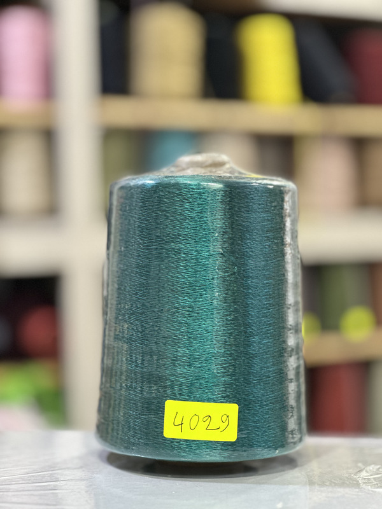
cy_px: 254
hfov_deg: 19.1
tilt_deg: -0.7
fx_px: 1133
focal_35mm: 77
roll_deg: +0.9
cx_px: 191
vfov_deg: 25.3
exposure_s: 1/33
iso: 250
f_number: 2.8
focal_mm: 9
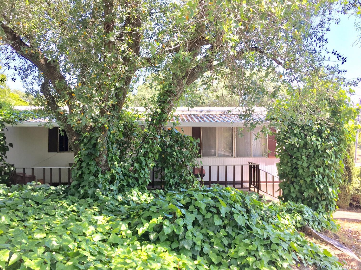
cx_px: 180
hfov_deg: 61.7
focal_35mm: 29
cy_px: 135
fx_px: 302
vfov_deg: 48.2
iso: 25
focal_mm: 4.15
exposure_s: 1/159
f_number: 2.2
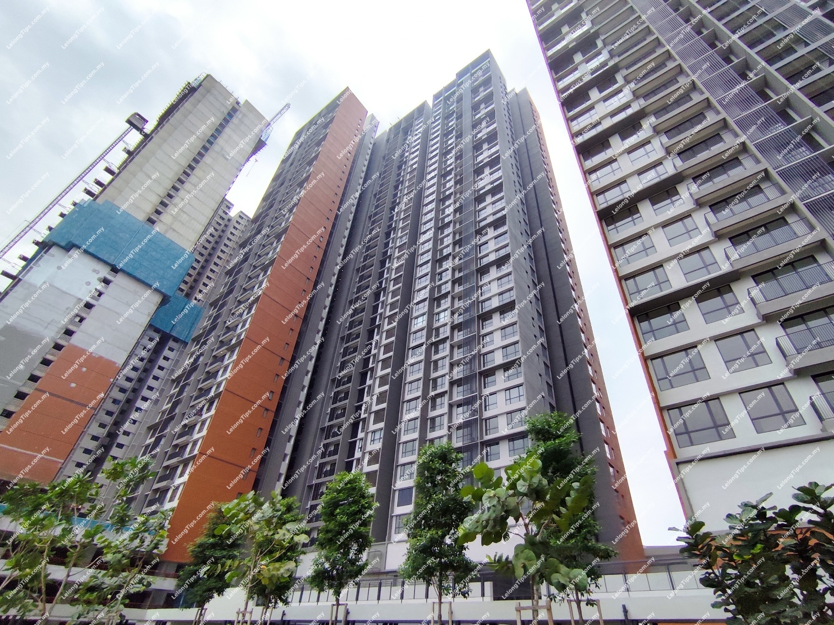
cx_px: 417
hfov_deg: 94.5
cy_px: 312
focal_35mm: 16
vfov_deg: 78.1
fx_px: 385
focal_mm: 1.65
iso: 50
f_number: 2.2
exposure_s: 1/3300
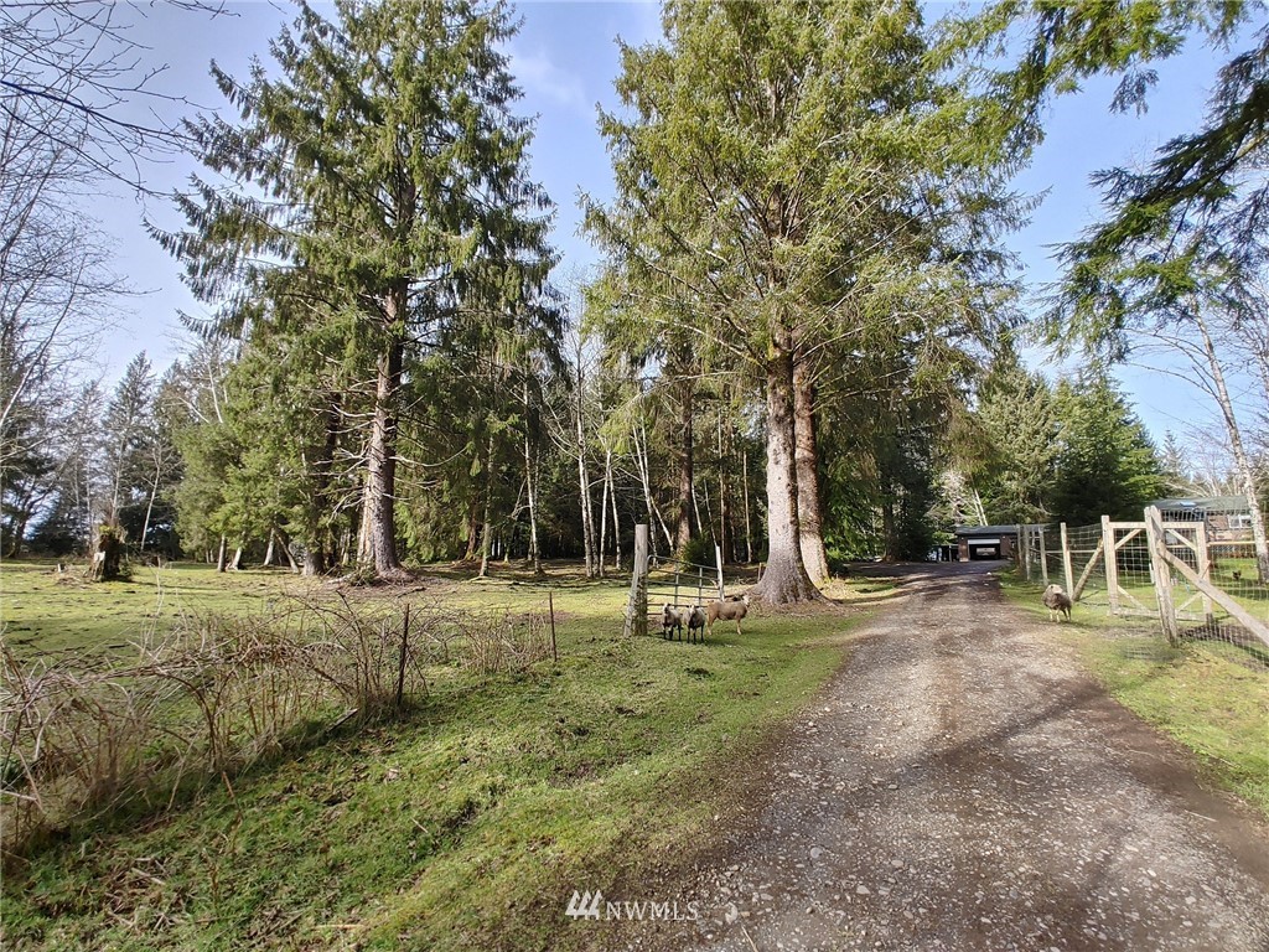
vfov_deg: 81.7
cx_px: 634
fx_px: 550
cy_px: 476
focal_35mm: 15
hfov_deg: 98.2
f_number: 1.9
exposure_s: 1/223
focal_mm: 1.78
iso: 50
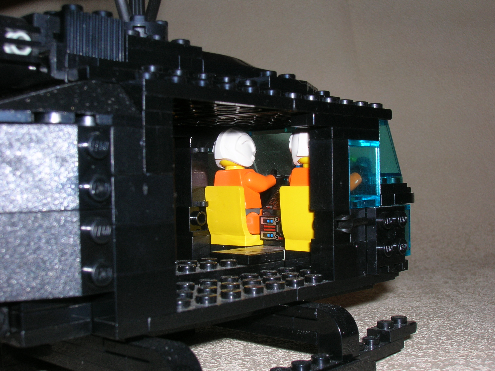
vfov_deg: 31.5
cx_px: 248
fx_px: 658
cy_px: 186
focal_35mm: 46
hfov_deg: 41.2
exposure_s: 1/60.1
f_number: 5.4
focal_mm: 7.7
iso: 50
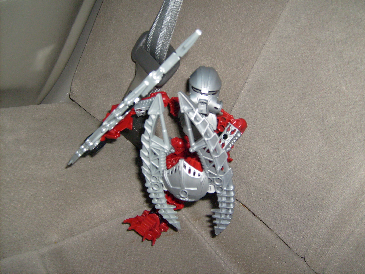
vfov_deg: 40.7
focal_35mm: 35
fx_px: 369
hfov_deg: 52.6
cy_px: 137
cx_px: 182
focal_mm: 5.8
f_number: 2.8
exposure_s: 1/45
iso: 100
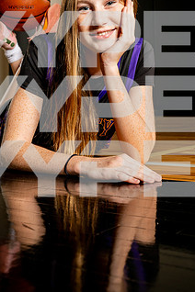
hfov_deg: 20.9
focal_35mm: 65
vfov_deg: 30.8
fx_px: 528
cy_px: 105
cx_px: 71
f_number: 8
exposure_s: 1/500
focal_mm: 46
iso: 250
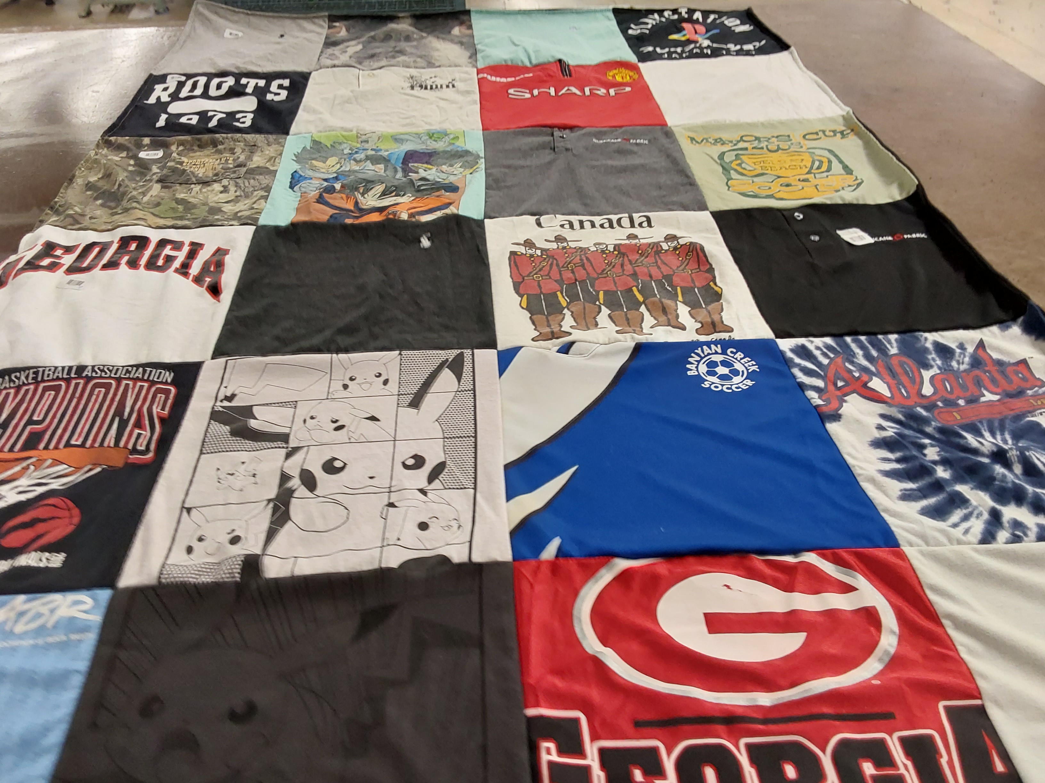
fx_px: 845
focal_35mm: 28
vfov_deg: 49.7
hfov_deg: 63.4
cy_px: 392
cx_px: 522
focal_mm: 2.91
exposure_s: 1/60
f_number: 1.9
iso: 100
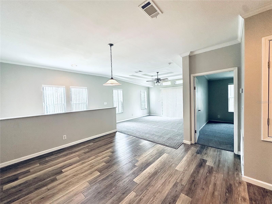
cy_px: 102
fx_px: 110
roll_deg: +1.4
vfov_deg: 85.7
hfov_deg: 102.1
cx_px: 136
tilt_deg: -1.6
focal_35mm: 14
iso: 125
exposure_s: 1/120
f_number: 2.2
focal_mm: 2.22
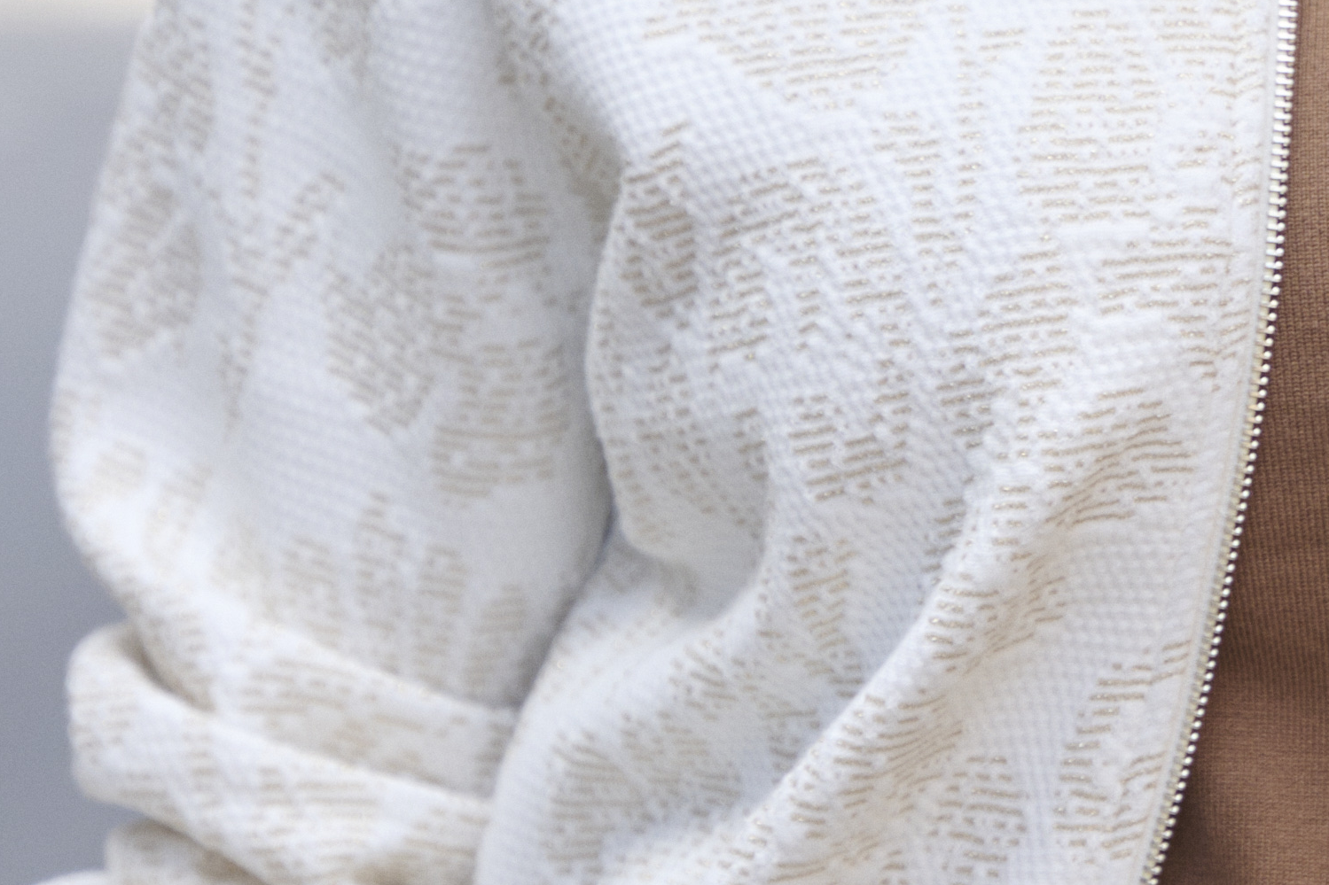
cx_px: 1138
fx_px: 21592
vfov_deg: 2.3
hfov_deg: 3.5
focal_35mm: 585
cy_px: 214
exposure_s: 1/400
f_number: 2.8
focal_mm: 145
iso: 160
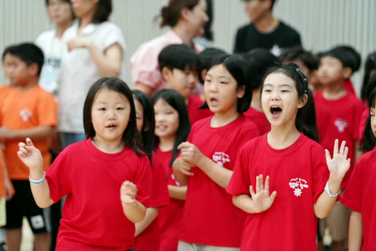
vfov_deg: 10.2
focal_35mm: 135
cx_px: 188
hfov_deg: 15.2
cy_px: 126
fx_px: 1410
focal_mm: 135
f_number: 3.2
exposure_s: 1/160
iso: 1600
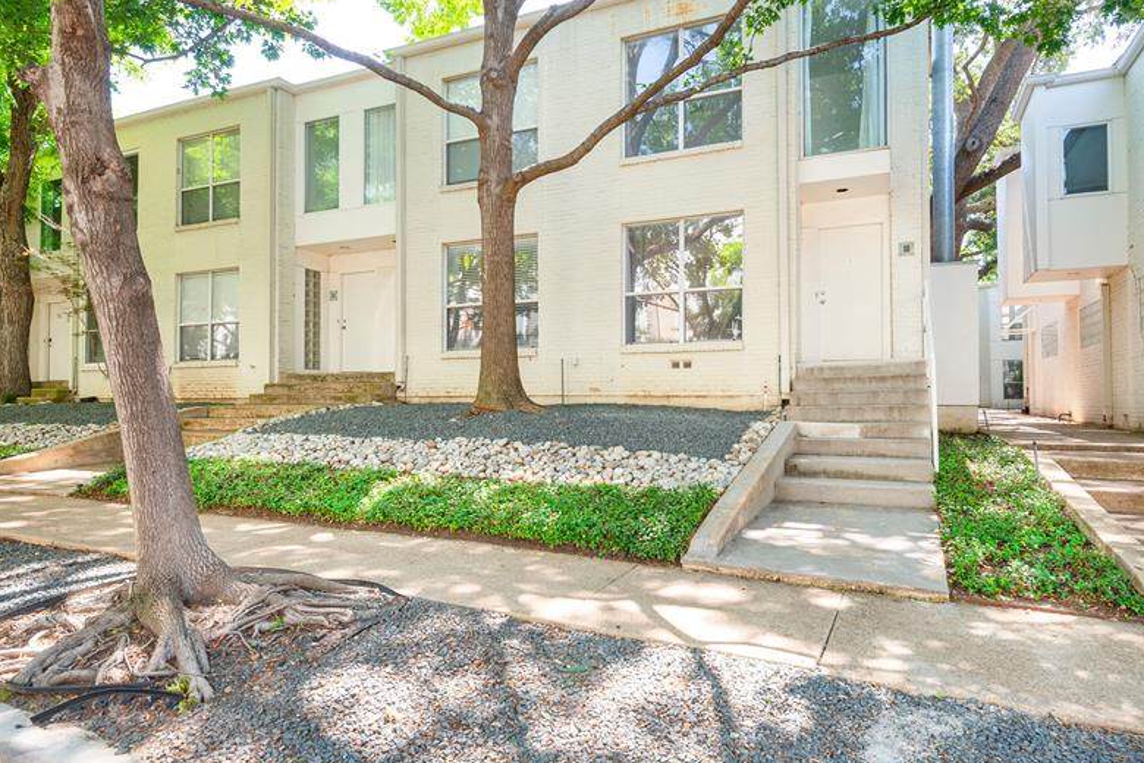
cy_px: 384
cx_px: 607
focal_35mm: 21
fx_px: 667
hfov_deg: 81.1
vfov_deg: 59.5
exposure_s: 1/30
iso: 100
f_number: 7.1
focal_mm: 16
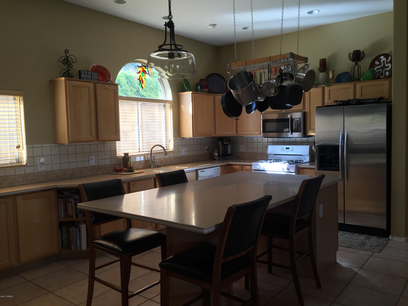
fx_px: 342
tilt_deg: -4.1
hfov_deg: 61.7
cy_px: 153
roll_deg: +1.2
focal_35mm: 29
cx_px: 204
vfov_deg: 48.2
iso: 40
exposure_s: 1/60
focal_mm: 4.15
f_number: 2.2
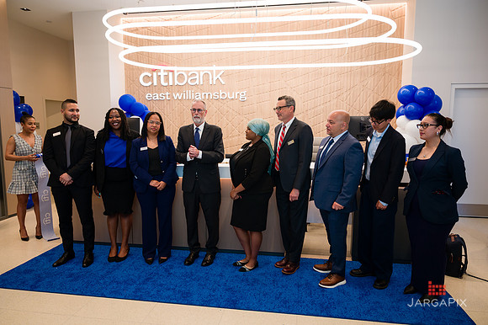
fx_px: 335
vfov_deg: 51.7
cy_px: 162
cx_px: 244
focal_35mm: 25
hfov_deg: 72.1
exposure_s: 1/200
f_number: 3.2
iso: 400
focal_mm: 24
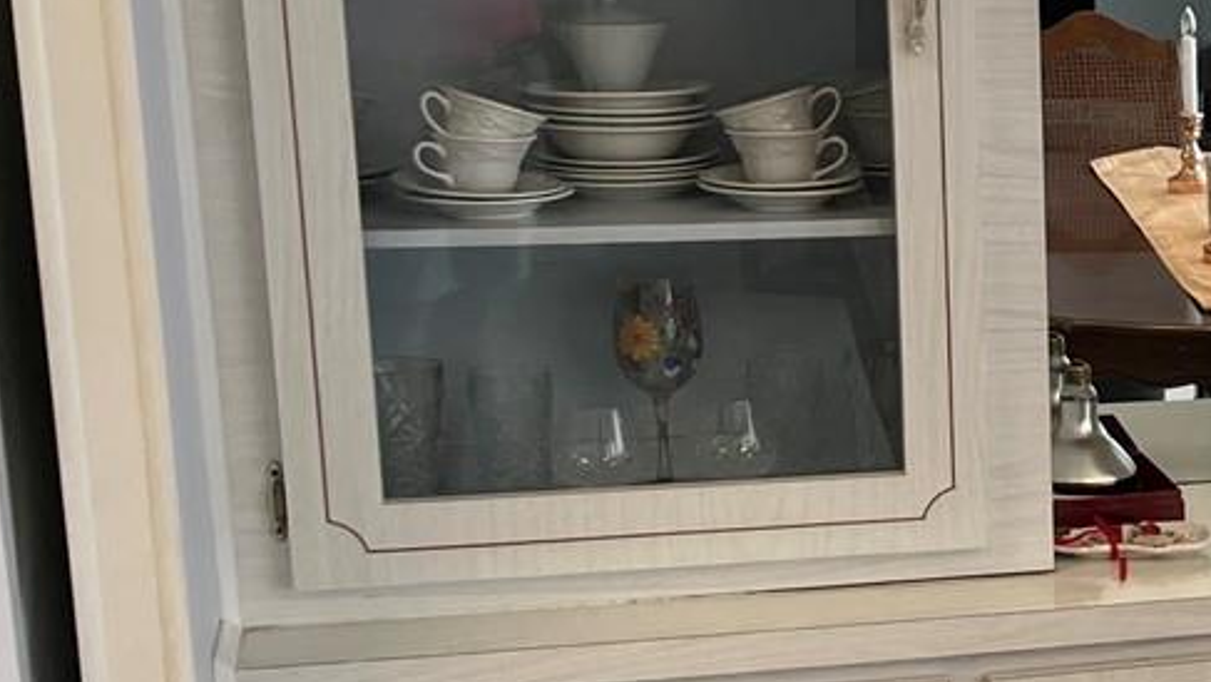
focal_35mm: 93
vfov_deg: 13.0
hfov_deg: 19.6
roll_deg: -1.0
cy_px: 518
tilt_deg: -11.6
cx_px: 1870
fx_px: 2986
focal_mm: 5.1
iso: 50
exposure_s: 1/164
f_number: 1.6
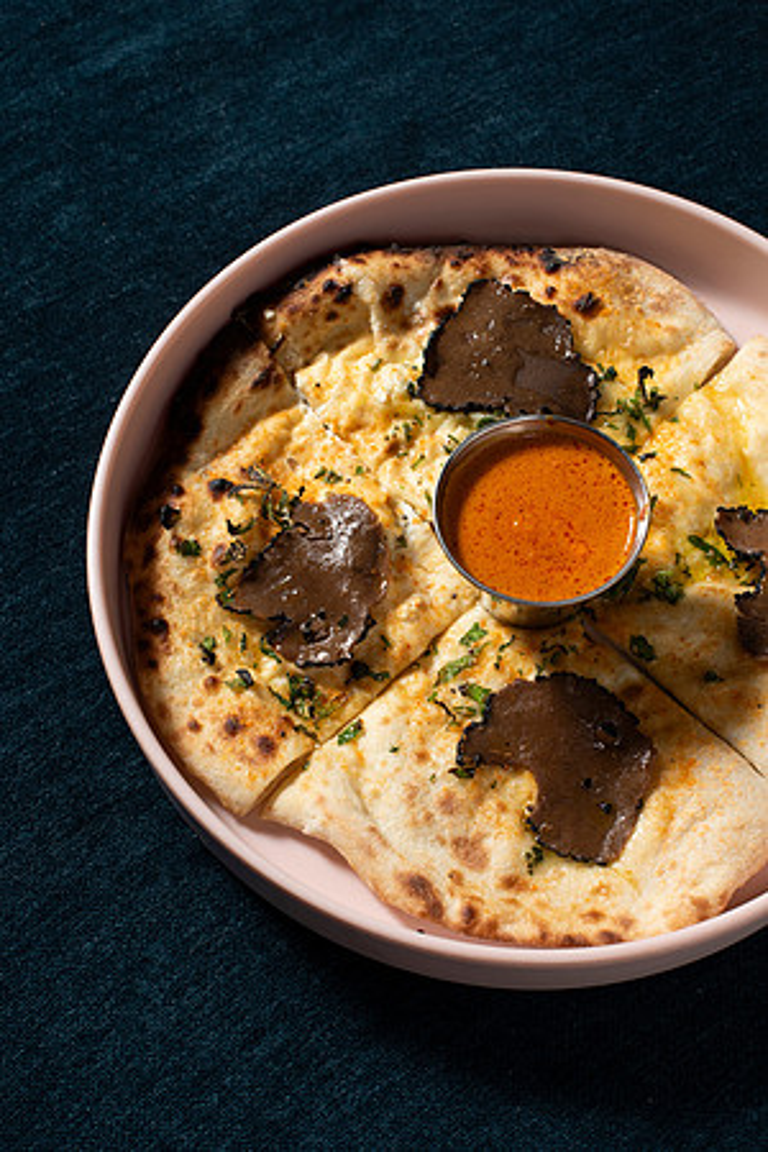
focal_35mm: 50
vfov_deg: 39.6
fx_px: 1600
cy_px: 576
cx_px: 384
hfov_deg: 27.0
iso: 320
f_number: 7.1
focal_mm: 50
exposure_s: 1/200
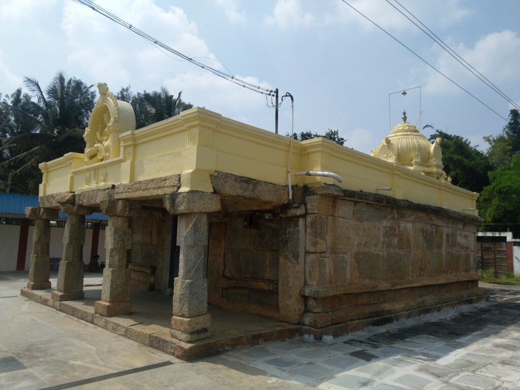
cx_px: 260
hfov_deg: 69.4
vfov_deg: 54.9
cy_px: 195
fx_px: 376
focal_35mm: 25
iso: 100
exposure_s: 1/5248
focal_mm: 4.28
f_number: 1.75
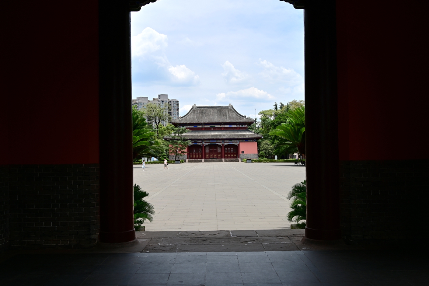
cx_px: 212
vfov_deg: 39.4
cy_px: 147
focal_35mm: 34
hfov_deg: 56.5
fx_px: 399
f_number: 8
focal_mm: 32.5
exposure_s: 1/320
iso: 100
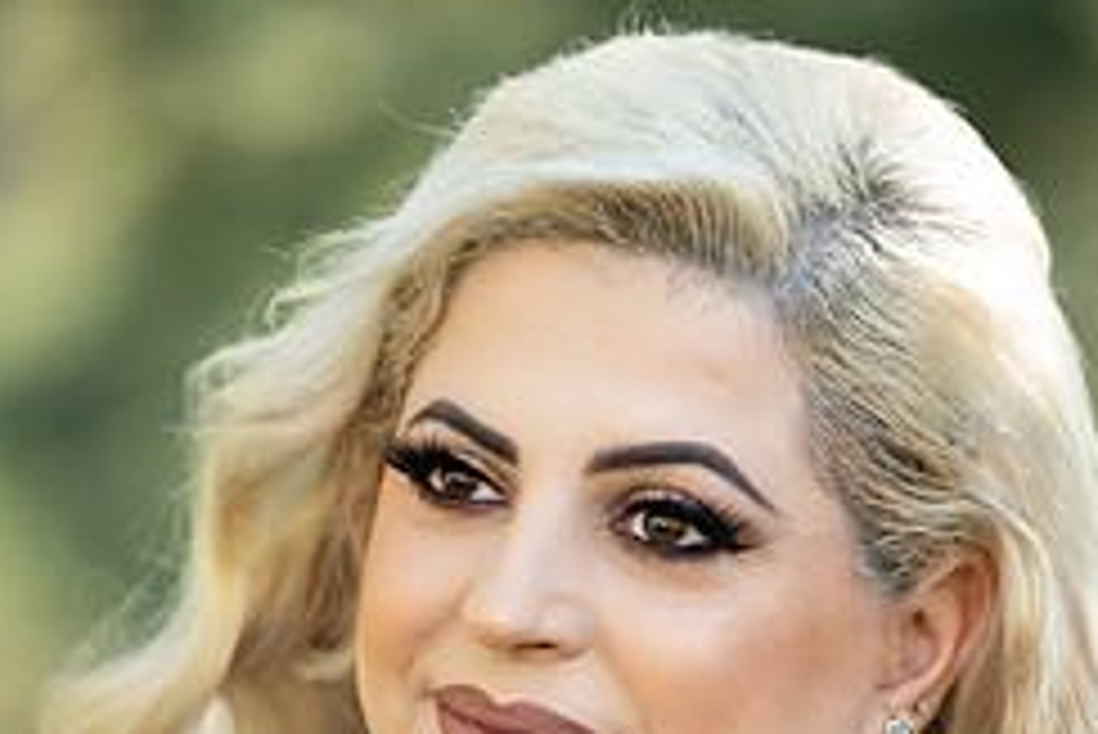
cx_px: 621
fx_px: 8392
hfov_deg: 7.5
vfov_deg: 5.0
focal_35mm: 275
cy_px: 797
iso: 400
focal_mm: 149
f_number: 2.8
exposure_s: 1/200
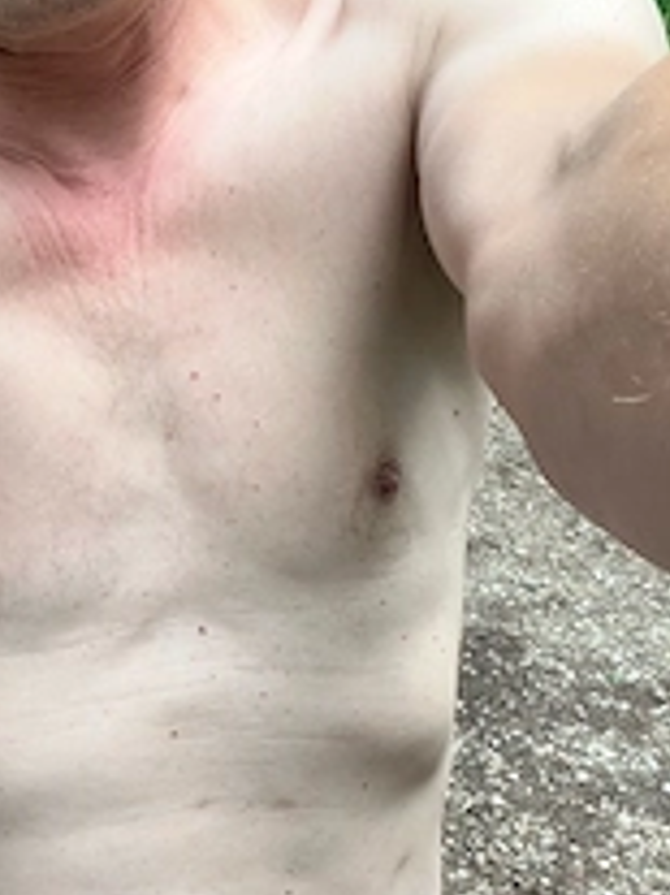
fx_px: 1498
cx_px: 112
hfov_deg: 24.7
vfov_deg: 32.6
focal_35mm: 58
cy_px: 666
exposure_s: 1/70
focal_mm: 2.71
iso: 100
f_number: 2.2
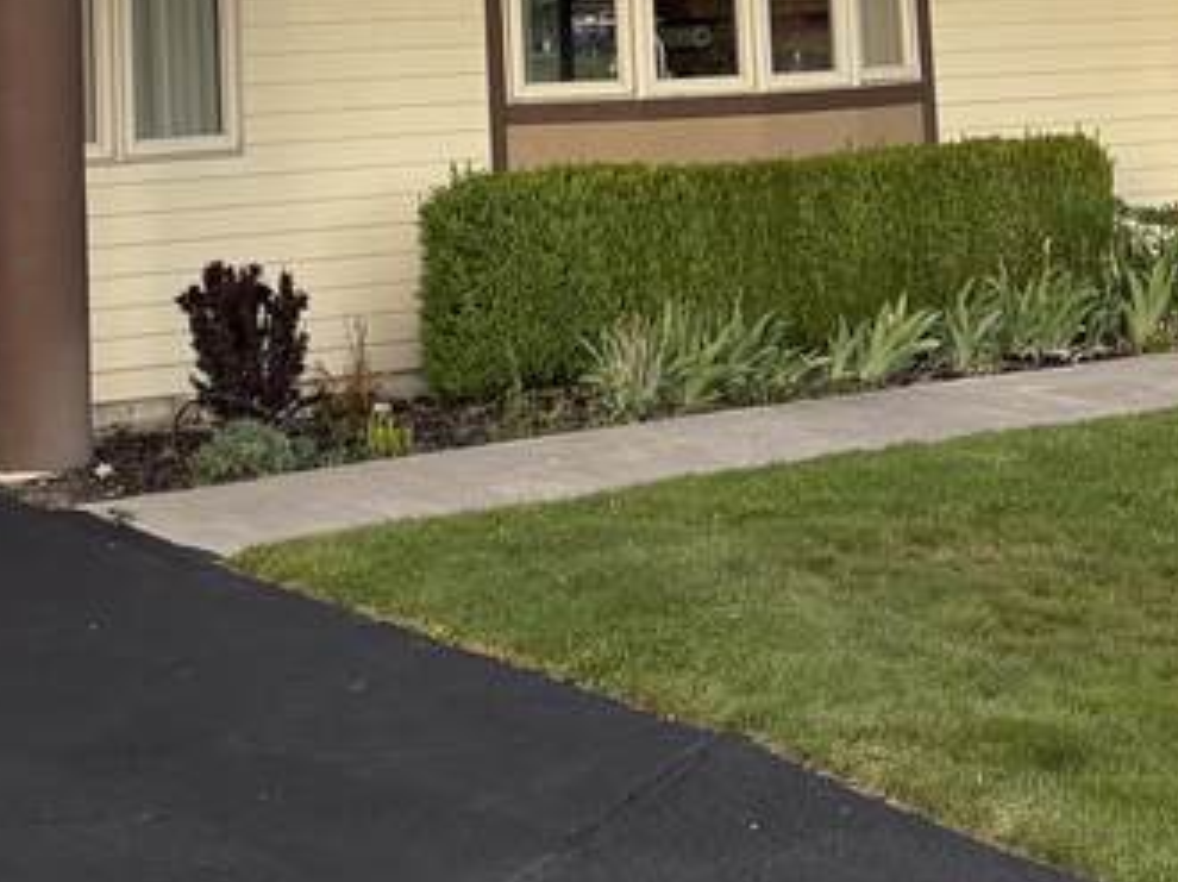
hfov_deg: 19.4
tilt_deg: +6.2
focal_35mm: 101
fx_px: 3435
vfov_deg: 14.0
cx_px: 428
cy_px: -314
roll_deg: +3.1
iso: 50
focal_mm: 5.96
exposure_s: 1/687
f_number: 1.6
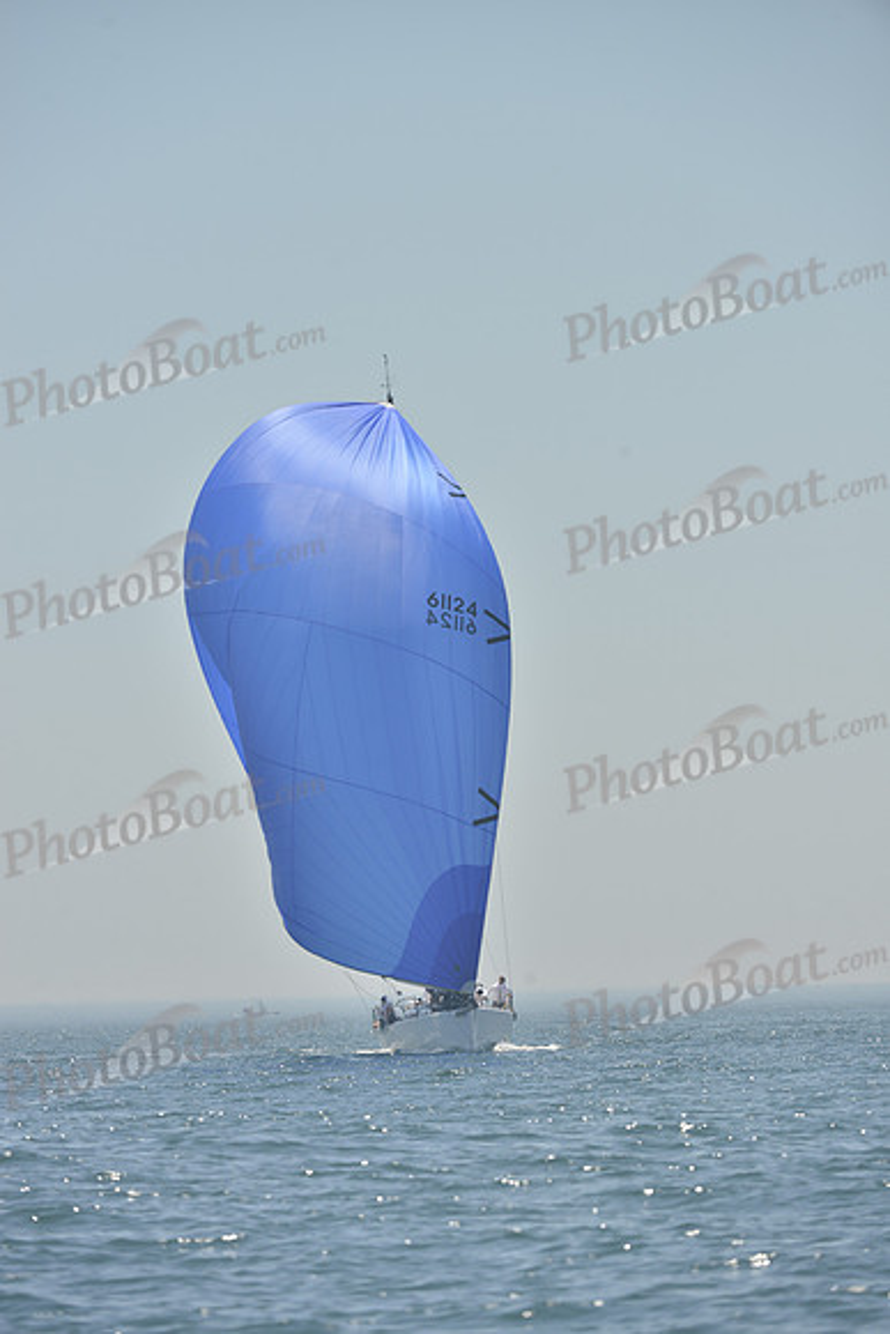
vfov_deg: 6.1
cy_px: 667
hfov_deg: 4.0
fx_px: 12600
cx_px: 445
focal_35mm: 340
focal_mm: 340
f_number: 8
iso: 280
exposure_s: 1/1000
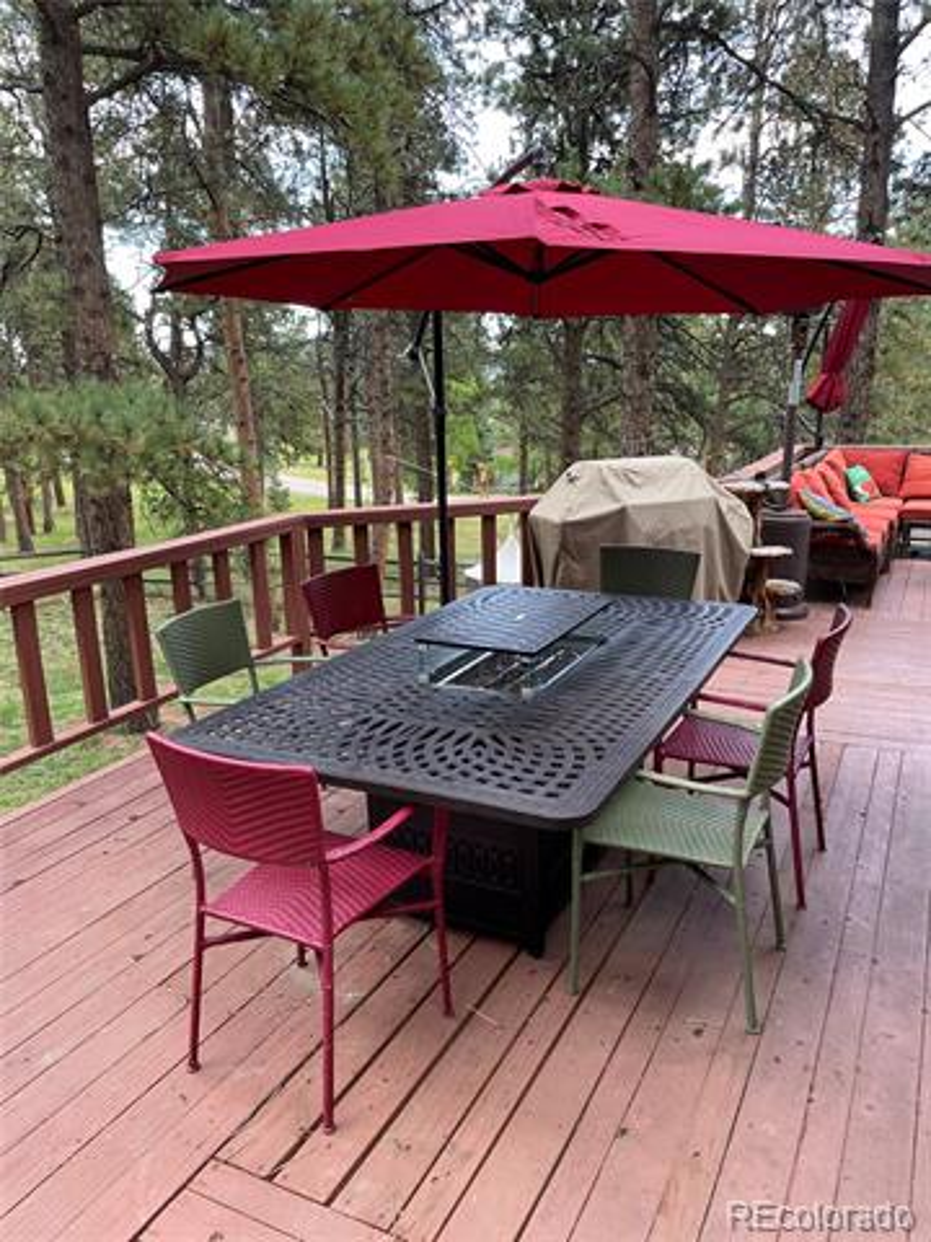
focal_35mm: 26
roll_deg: +1.8
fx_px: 932
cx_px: 466
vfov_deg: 67.3
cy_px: 621
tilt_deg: -13.5
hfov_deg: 53.1
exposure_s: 1/121
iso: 100
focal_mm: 4.2
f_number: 1.6
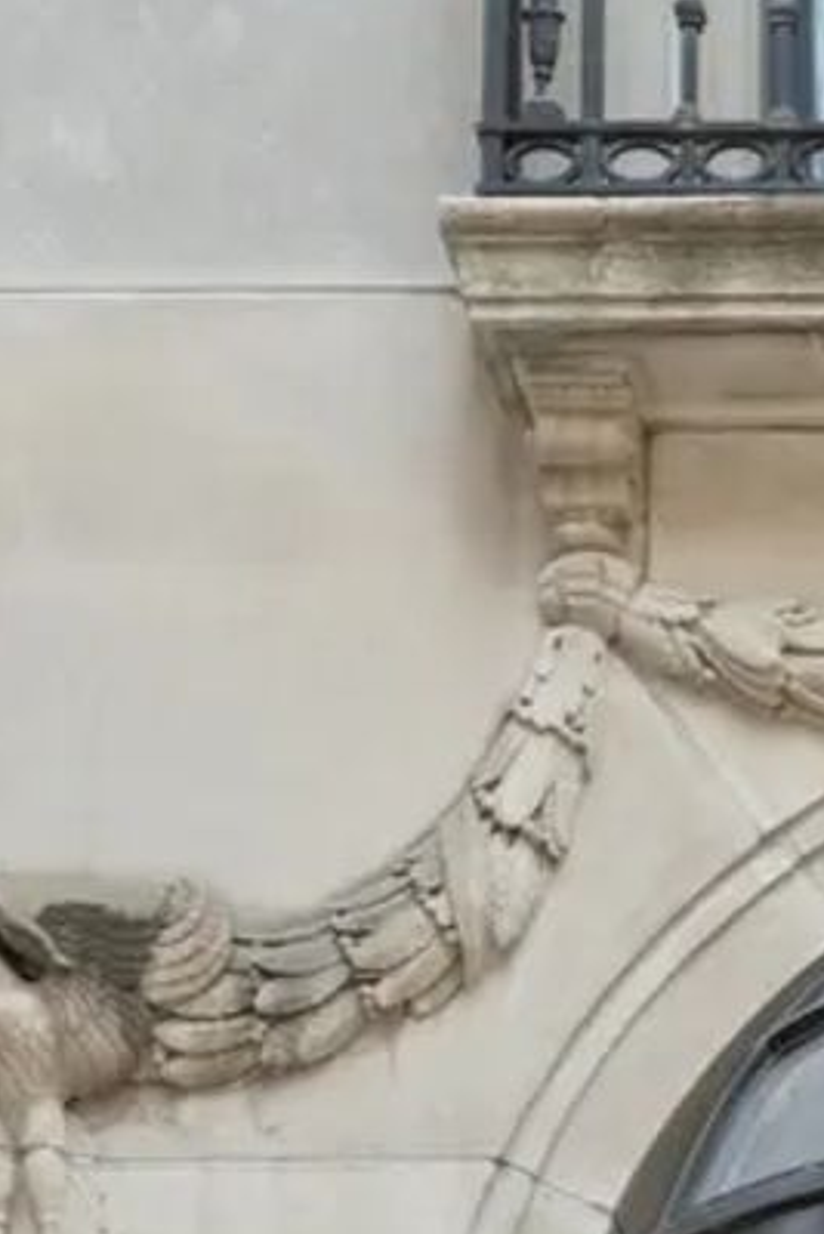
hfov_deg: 11.0
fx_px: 4082
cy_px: 1595
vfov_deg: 16.3
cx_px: 1275
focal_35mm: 119
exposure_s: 1/40
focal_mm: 31
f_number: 8
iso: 320
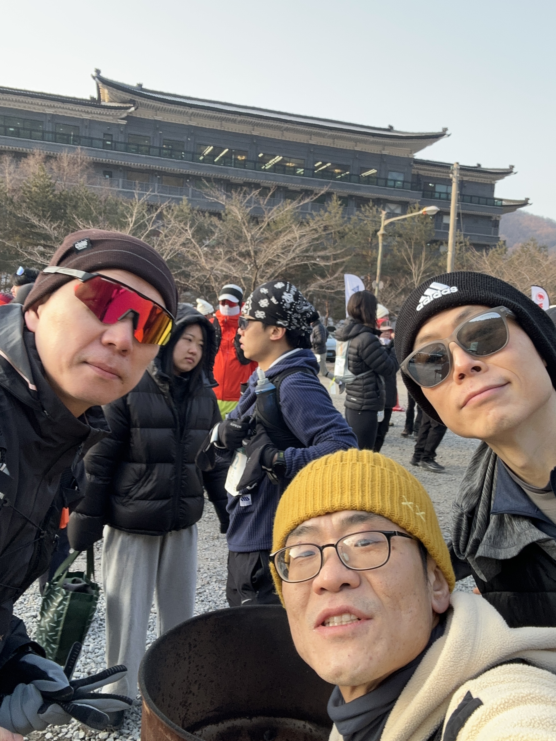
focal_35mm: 30
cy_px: 370
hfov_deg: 46.8
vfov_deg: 60.0
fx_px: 642
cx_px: 278
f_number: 1.9
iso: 25
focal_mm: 2.69
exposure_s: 1/121
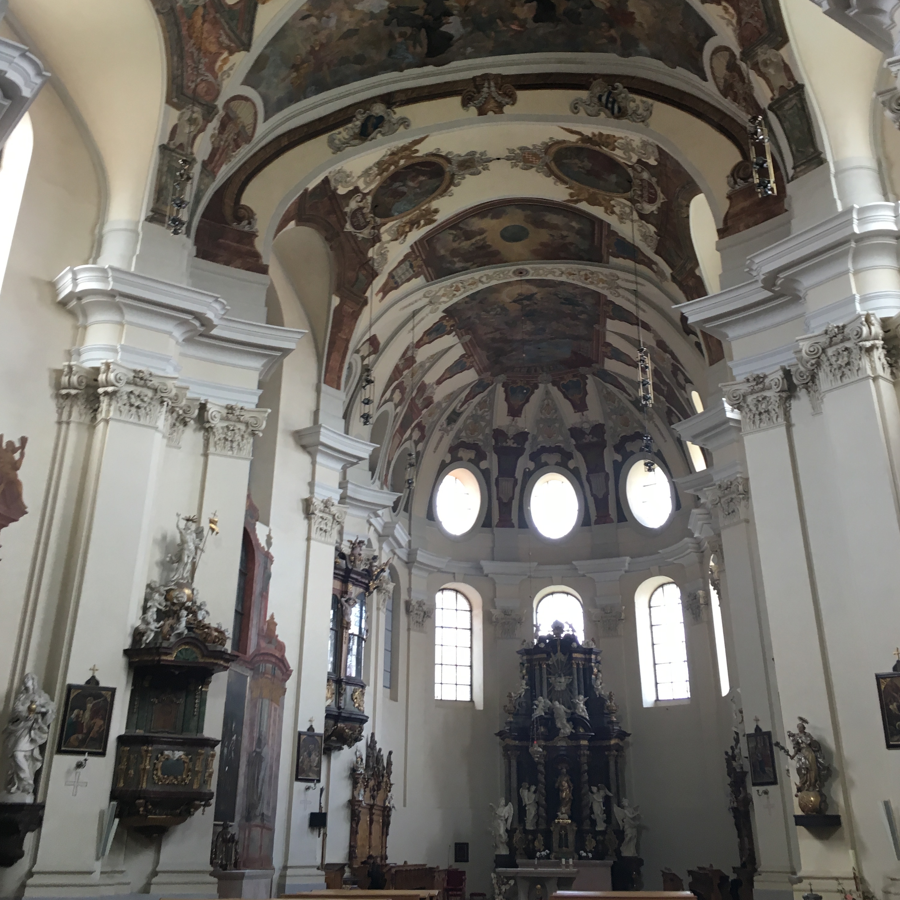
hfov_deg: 47.2
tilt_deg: +26.6
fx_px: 1030
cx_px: 454
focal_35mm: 35
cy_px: 320
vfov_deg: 46.7
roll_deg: +0.5
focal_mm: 4.15
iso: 64
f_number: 2.2
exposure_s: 1/33
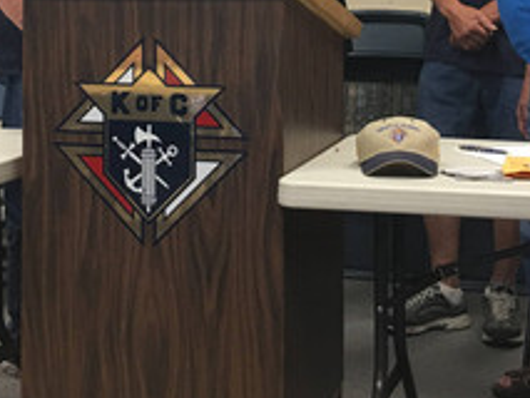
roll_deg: +0.6
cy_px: -30
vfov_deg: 16.5
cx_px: 241
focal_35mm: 87
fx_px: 1333
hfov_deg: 22.5
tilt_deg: +0.9
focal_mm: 4.15
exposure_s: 1/15
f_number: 2.2
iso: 32
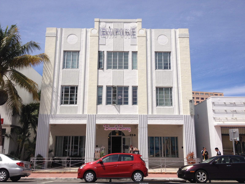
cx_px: 122
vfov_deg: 40.7
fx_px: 248
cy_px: 92
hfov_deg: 52.6
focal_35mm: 35
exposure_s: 1/2907
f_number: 2.4
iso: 50
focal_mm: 4.28
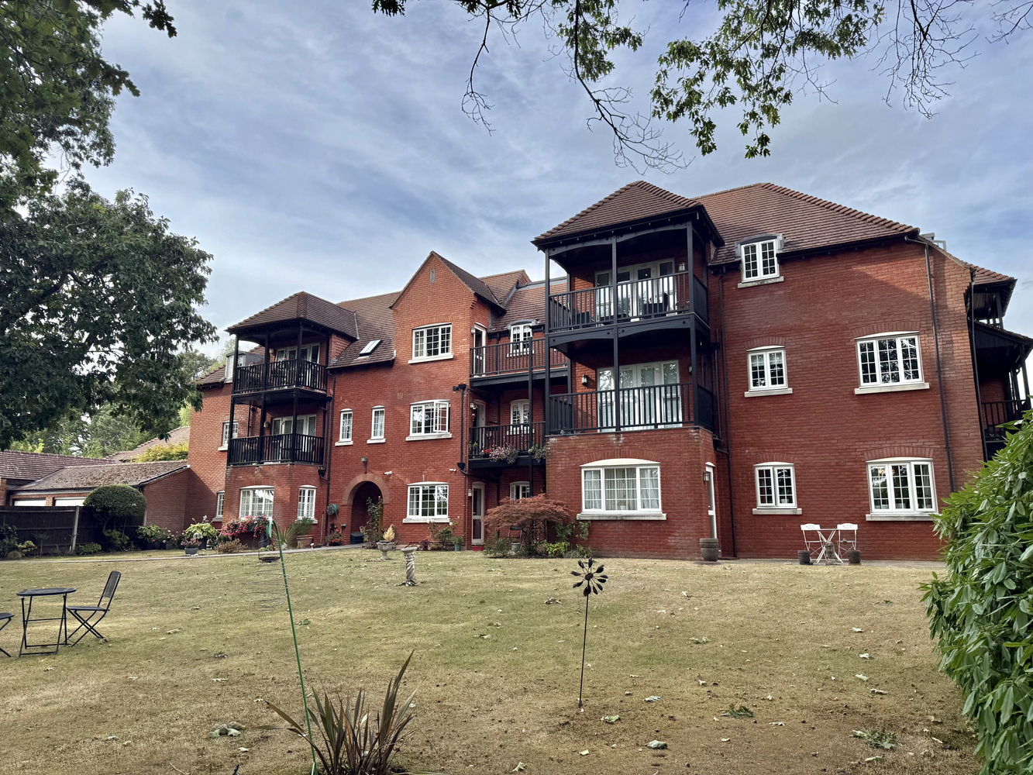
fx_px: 716
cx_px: 516
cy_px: 388
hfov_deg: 71.6
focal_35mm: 24
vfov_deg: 56.8
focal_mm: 6.76
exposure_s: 1/3145
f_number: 1.78
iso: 80
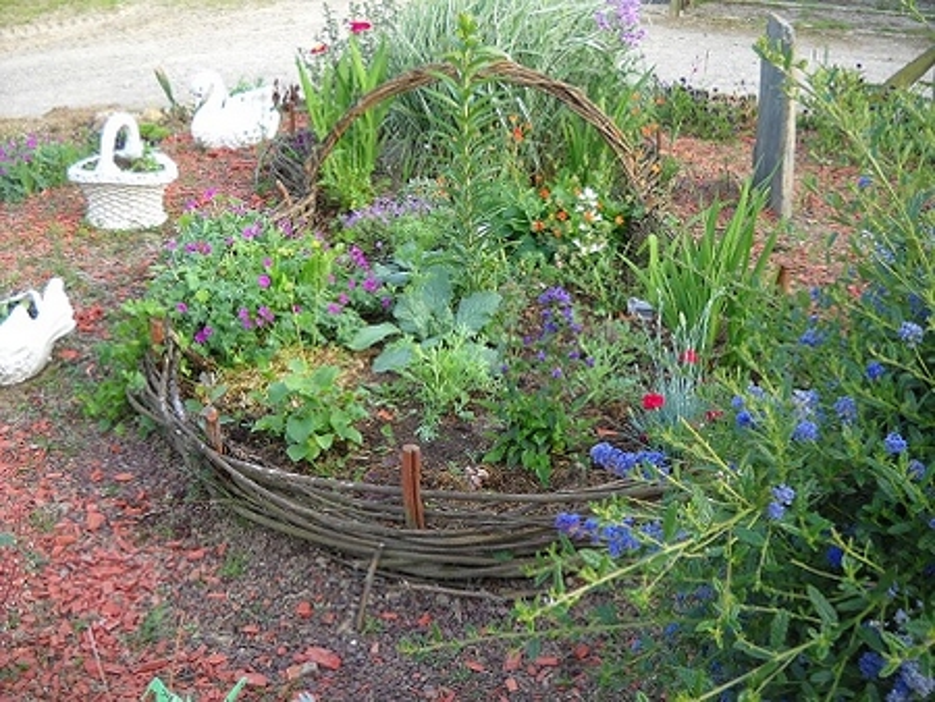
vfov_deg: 35.2
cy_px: 351
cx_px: 468
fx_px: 1108
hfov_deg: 45.8
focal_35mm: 41
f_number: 3.1
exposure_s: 1/49
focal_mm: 6.72
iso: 64
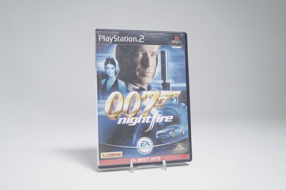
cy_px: 95
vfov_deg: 36.9
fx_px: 286
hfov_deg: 53.1
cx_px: 143
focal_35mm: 36
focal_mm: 36
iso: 640
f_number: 5.6
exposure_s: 1/20
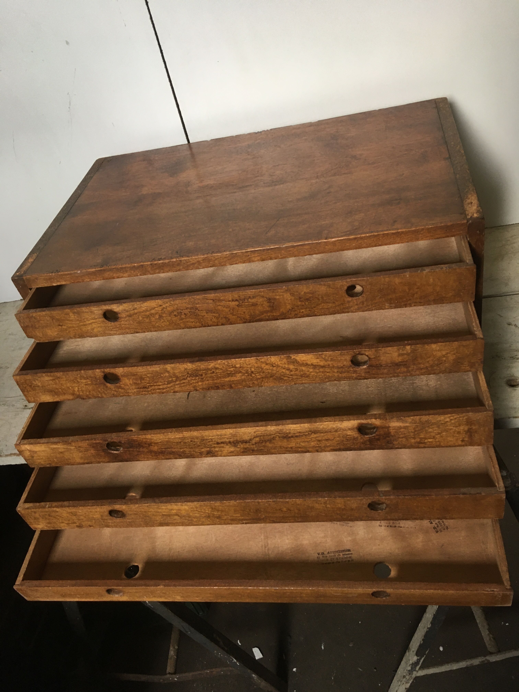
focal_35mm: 29
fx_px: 580
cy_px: 346
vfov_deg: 61.7
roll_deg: +15.4
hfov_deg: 48.2
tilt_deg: -42.2
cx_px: 260
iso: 125
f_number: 2.2
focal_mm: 4.15
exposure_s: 1/33
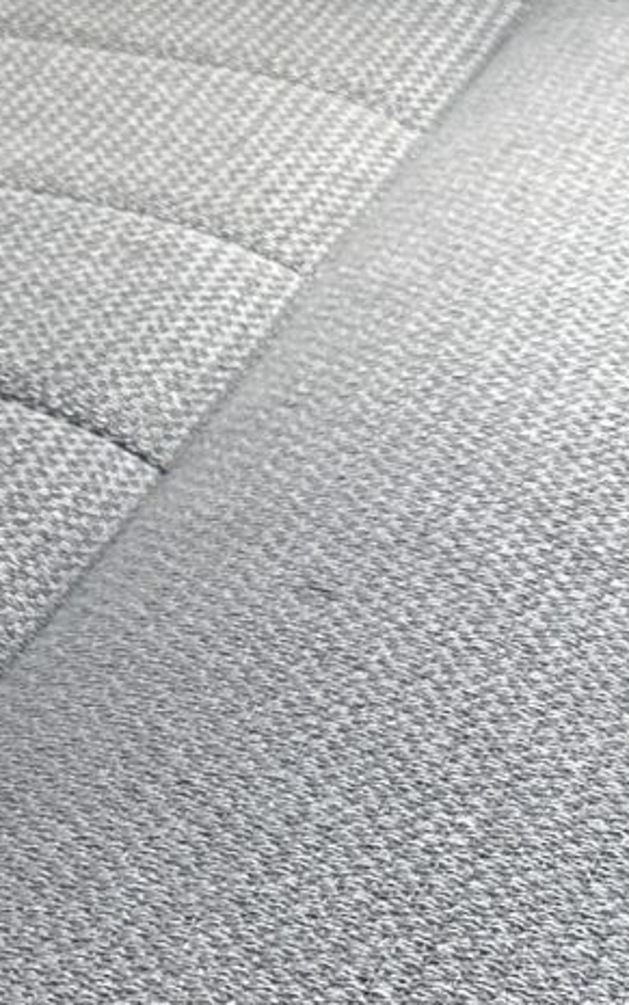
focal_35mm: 112
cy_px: 400
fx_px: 3069
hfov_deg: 10.0
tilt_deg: -20.4
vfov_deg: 18.6
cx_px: -966
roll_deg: +6.2
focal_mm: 6.86
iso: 80
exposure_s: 1/121
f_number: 1.78
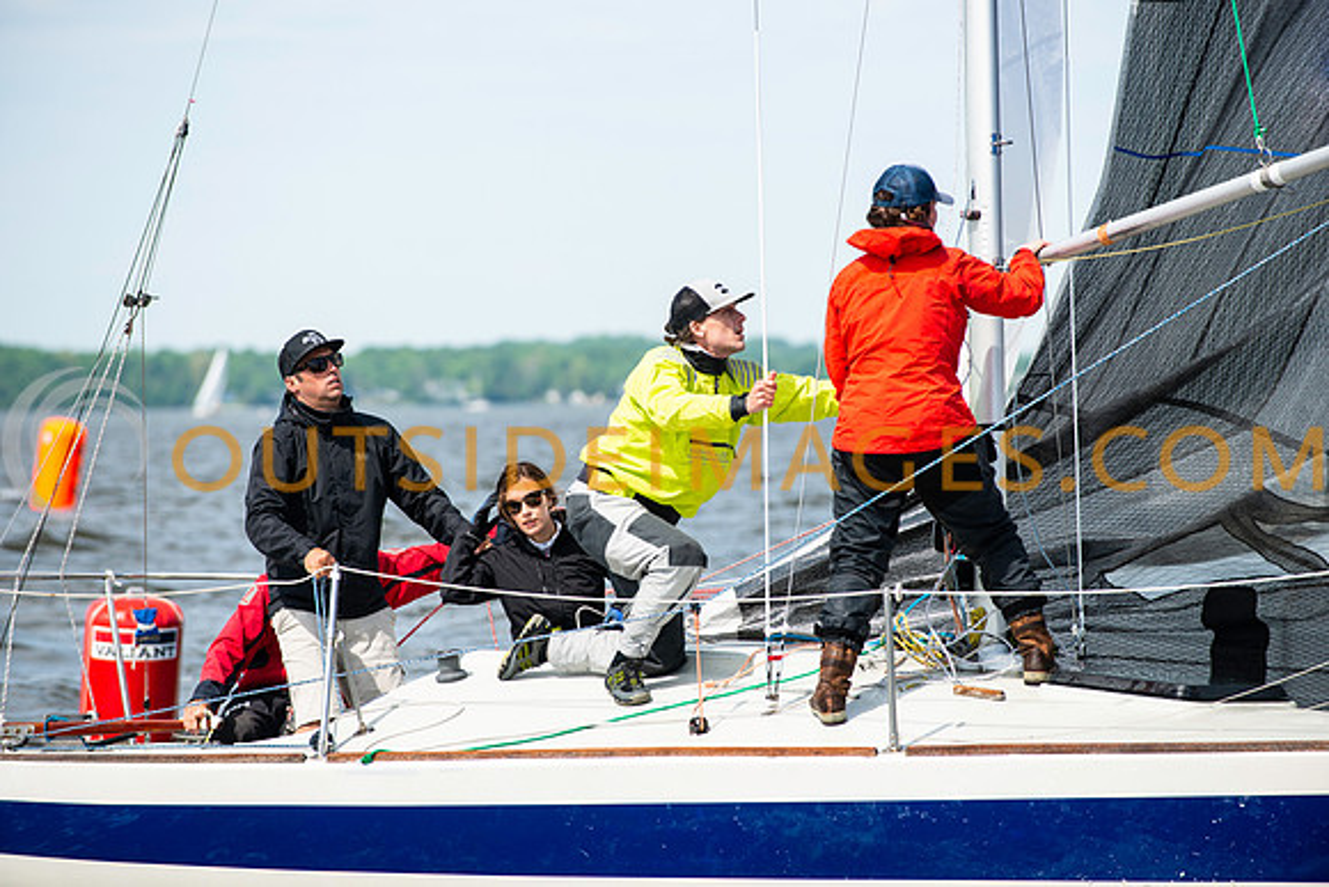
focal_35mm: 200
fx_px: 7385
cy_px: 444
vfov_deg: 6.9
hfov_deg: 10.3
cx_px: 664
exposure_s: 1/2000
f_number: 5
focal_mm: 200
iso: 320
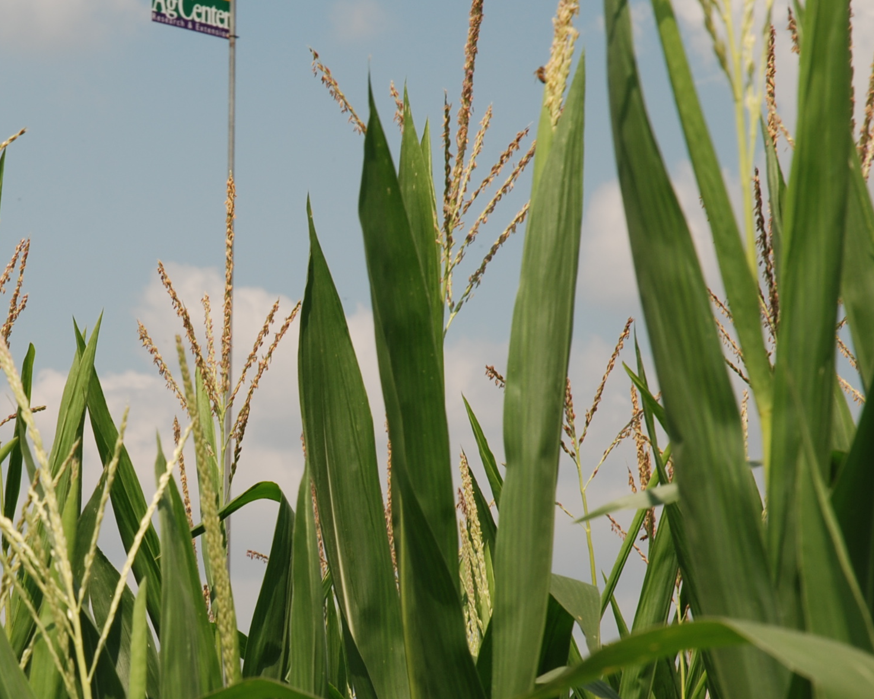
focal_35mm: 172
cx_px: 46
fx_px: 4449
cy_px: 405
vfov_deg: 9.0
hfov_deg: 11.1
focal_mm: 62
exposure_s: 1/200
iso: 100
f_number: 11
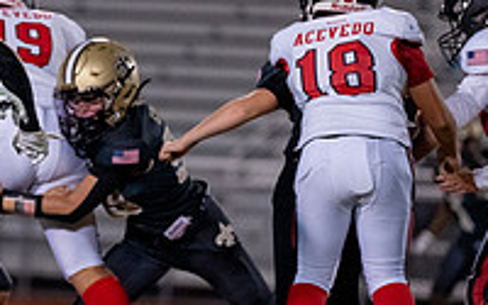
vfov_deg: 2.2
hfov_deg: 3.6
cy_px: 140
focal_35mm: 590
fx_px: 7847
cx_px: 20
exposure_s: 1/1250
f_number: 2.8
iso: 5000
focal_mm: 200
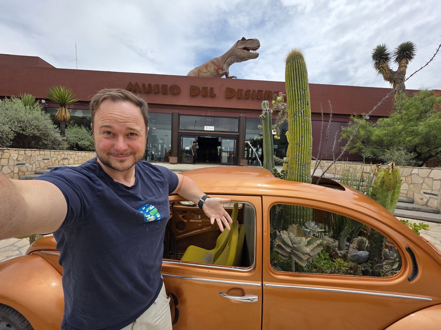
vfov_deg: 89.9
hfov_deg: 106.2
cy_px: 165
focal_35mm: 13
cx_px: 220
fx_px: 166
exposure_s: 1/2277
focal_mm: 2.2
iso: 40
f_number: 1.9
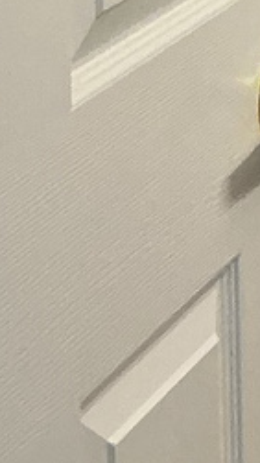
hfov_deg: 5.6
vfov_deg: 10.7
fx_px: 2368
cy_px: -277
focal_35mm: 193
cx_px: 990
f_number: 1.8
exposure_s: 1/60
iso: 80
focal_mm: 3
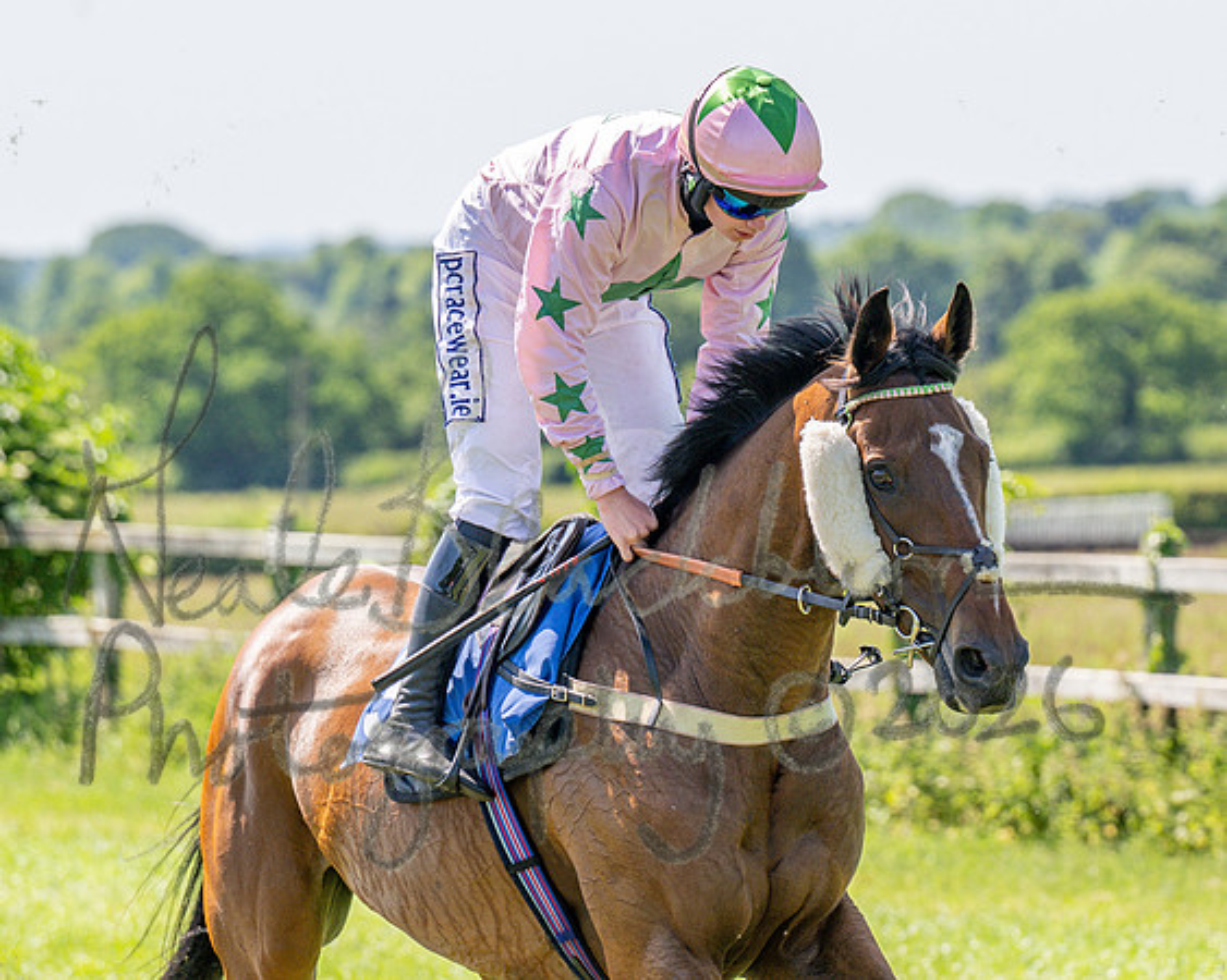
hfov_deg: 6.3
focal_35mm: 305
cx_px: 918
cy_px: 369
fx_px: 11059
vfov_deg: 5.1
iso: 200
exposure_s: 1/1250
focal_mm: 145
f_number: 4
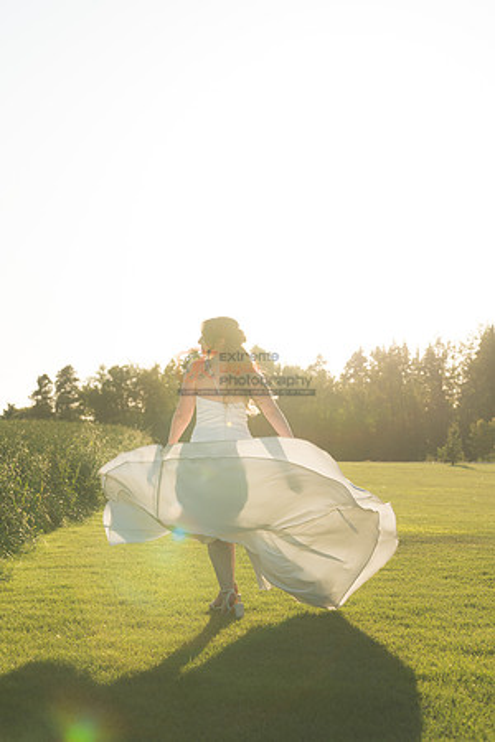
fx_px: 1588
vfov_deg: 26.3
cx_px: 248
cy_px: 371
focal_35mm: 77
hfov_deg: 17.7
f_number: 5.6
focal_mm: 77
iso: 125
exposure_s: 1/320
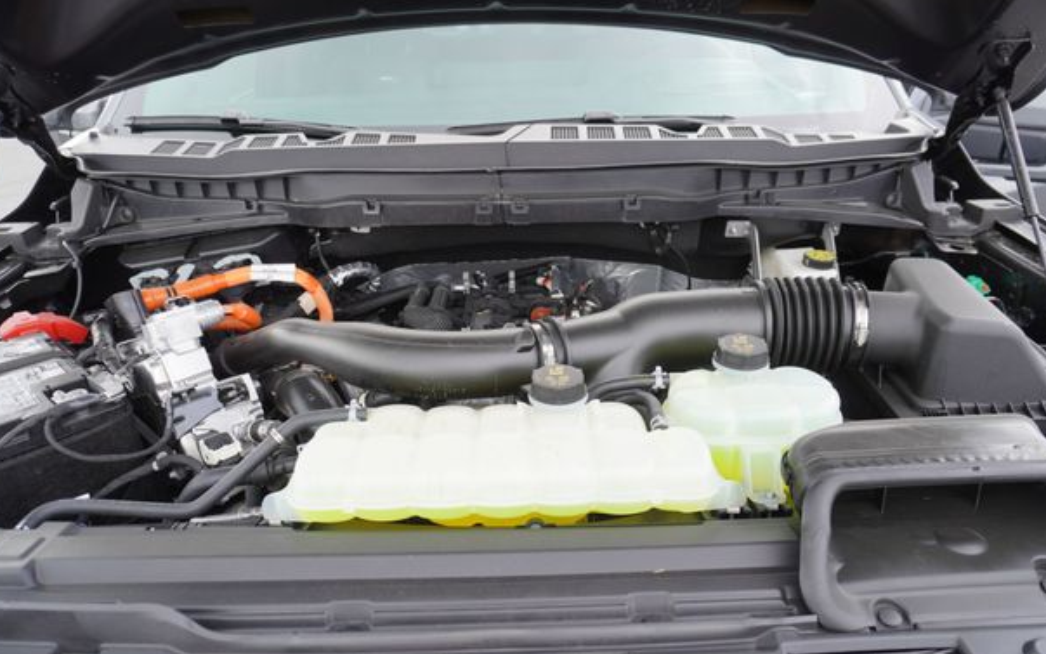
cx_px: 531
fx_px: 741
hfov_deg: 70.4
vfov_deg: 47.5
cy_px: 357
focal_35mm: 26
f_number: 4
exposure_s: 1/160
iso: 160
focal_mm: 16
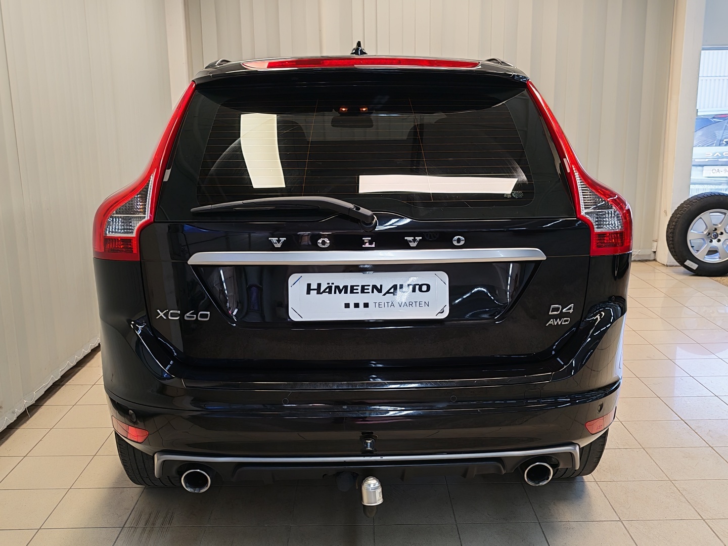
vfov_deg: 39.7
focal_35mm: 36
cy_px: 273
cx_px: 364
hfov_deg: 51.4
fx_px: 757
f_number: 1.6
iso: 100
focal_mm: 5.4
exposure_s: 1/100
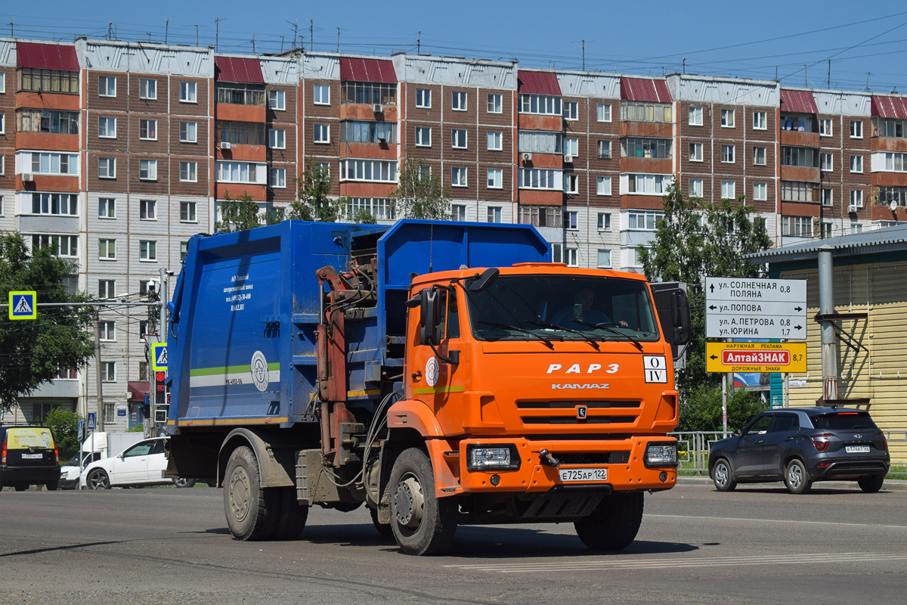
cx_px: 454
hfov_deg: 24.6
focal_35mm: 82
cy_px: 302
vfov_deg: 16.6
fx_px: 2078
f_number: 6.3
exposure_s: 1/800
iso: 100
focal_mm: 55
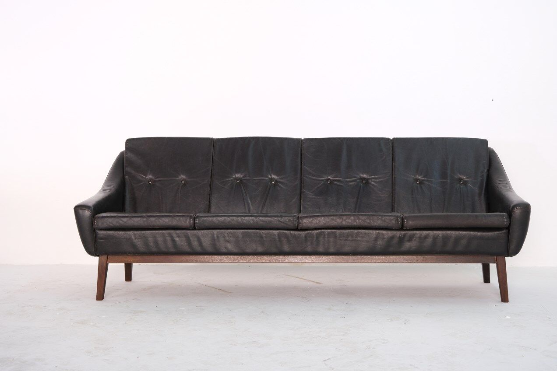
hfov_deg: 36.9
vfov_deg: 25.1
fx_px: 835
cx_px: 278
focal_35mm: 54
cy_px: 186
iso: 1250
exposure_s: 1/52
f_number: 4
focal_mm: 35.8
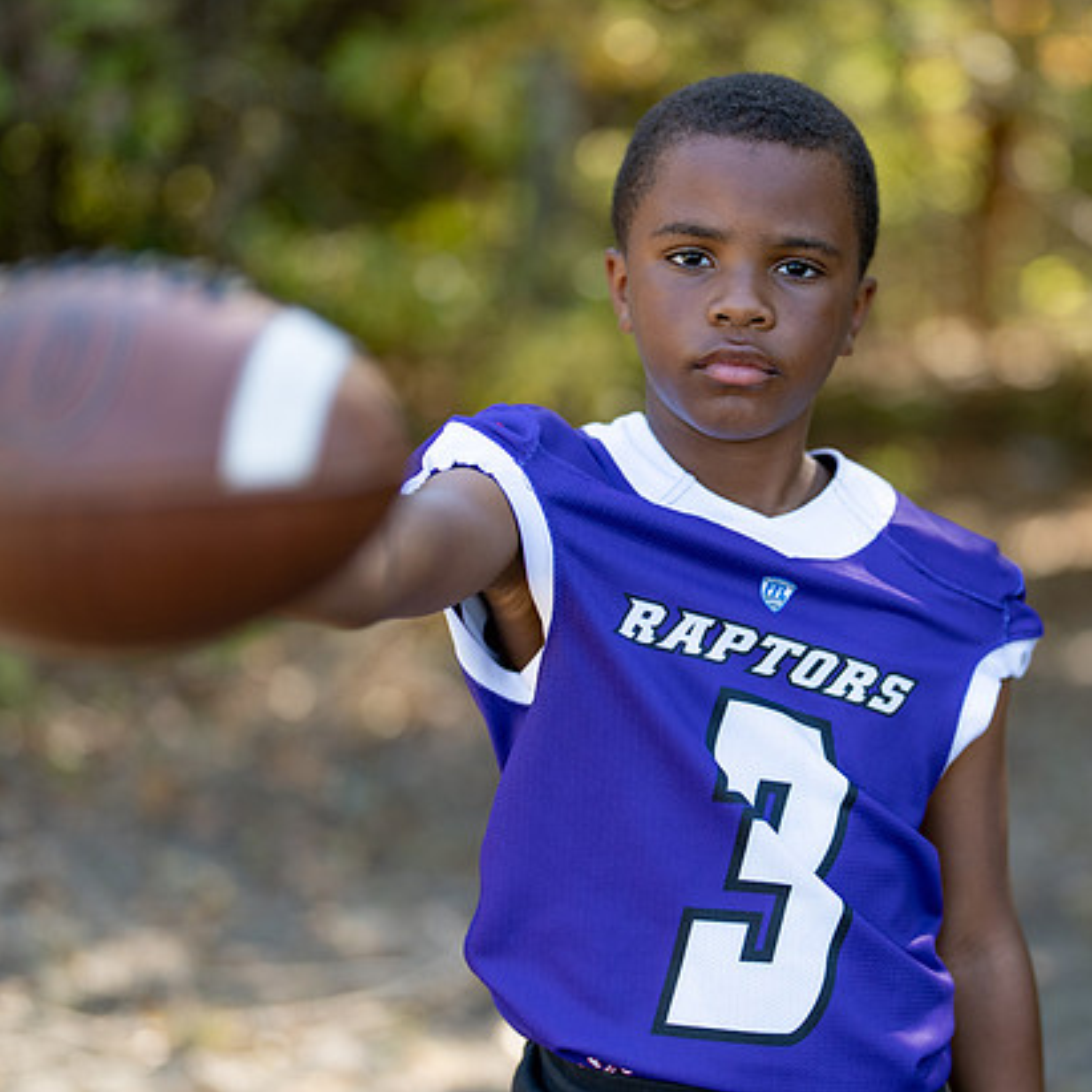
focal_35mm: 76
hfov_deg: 22.6
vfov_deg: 22.8
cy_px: 585
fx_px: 2712
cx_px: 783
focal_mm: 50
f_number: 1.2
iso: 100
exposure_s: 1/1600
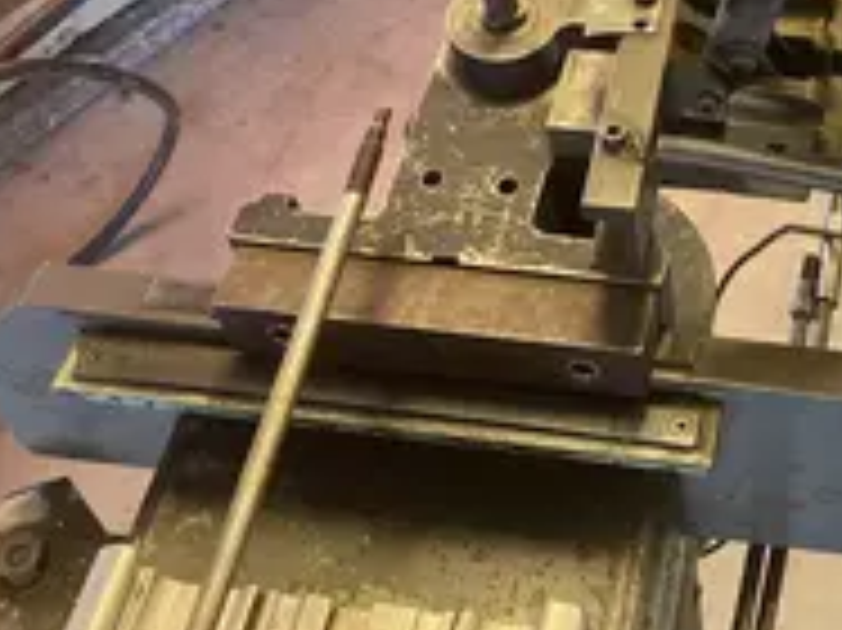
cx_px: 806
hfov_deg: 30.3
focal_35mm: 60
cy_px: 45
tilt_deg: -50.4
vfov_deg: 23.6
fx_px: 1459
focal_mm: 3.99
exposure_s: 1/60
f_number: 1.8
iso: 320
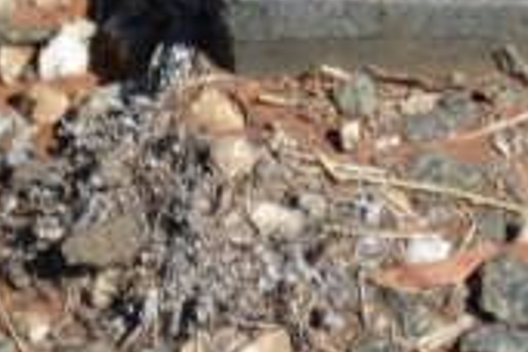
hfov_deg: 3.5
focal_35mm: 581
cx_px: 1322
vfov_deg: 2.3
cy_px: -874
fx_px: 8514
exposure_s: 1/125
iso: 125
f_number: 5.6
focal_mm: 55
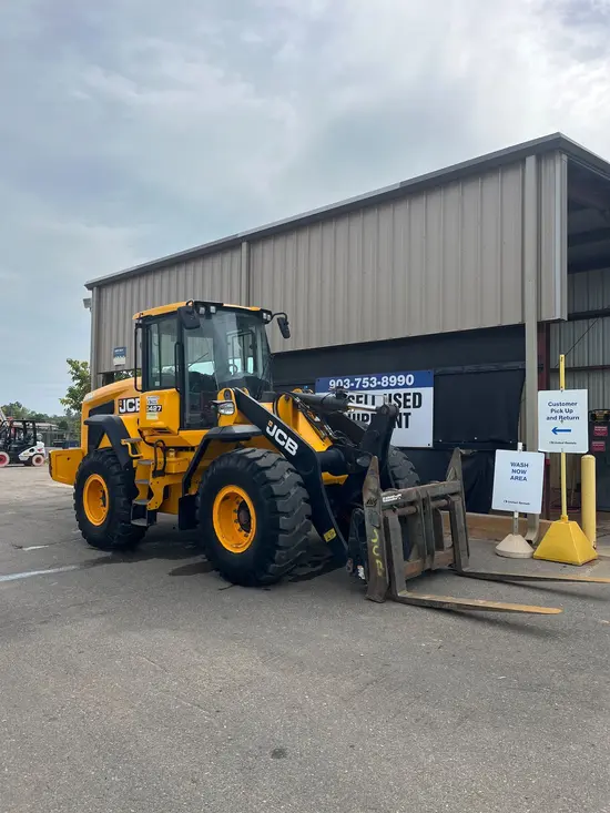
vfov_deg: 67.3
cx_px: 305
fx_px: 611
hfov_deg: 53.1
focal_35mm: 26
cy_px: 406
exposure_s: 1/3745
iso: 50
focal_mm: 5.1
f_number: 1.6
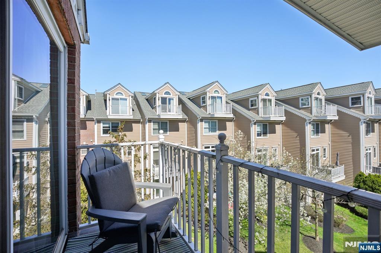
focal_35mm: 14
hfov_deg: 104.3
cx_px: 190
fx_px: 148
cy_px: 126
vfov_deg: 81.2
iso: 100
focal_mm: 14
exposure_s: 1/160
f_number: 9
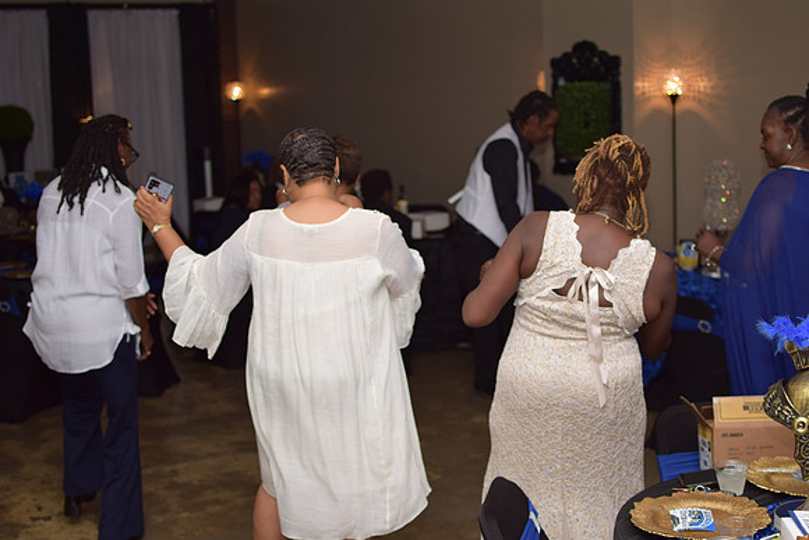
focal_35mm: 52
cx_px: 404
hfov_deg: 37.8
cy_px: 270
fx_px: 1180
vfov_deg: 25.8
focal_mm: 35
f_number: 2.5
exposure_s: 1/200
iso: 160
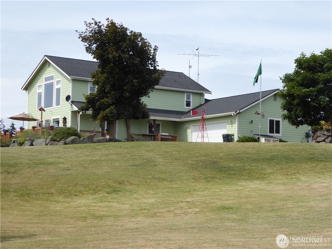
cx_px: 166
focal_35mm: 84
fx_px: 806
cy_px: 124
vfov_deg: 17.6
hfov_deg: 23.3
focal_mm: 15
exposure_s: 1/500
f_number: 4.8
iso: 100
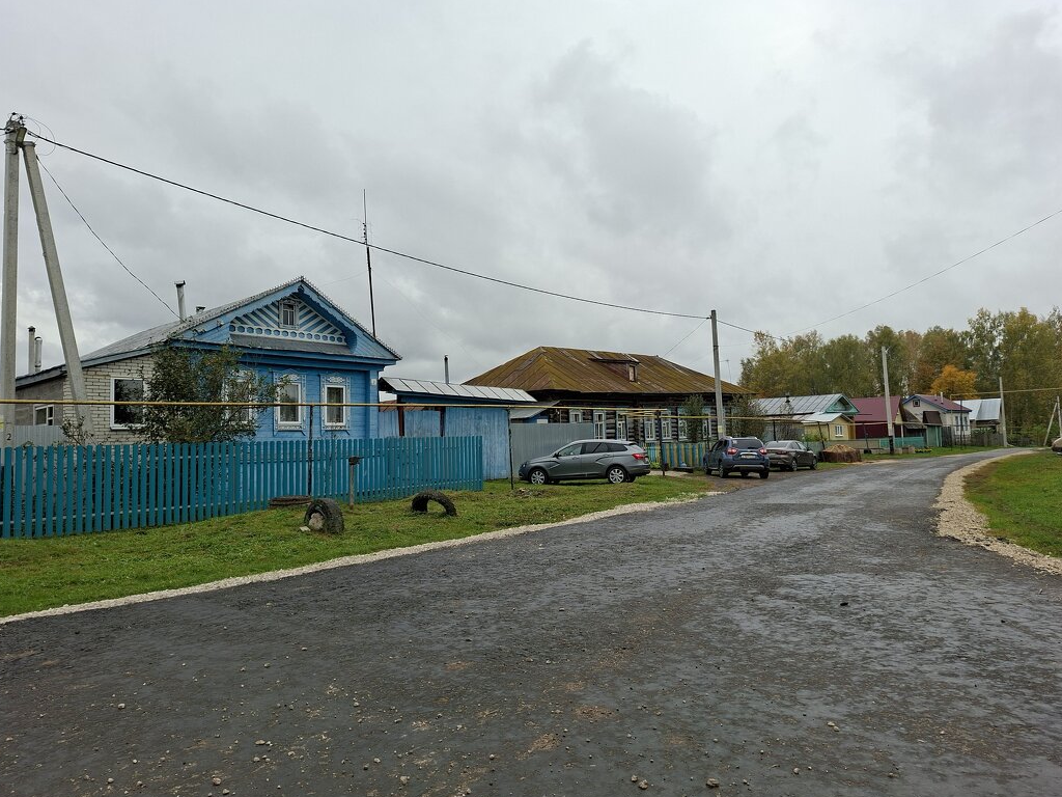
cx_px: 522
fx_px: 736
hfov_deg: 71.6
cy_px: 396
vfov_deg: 56.8
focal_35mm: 24
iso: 50
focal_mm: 5.54
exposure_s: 1/876
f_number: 1.8
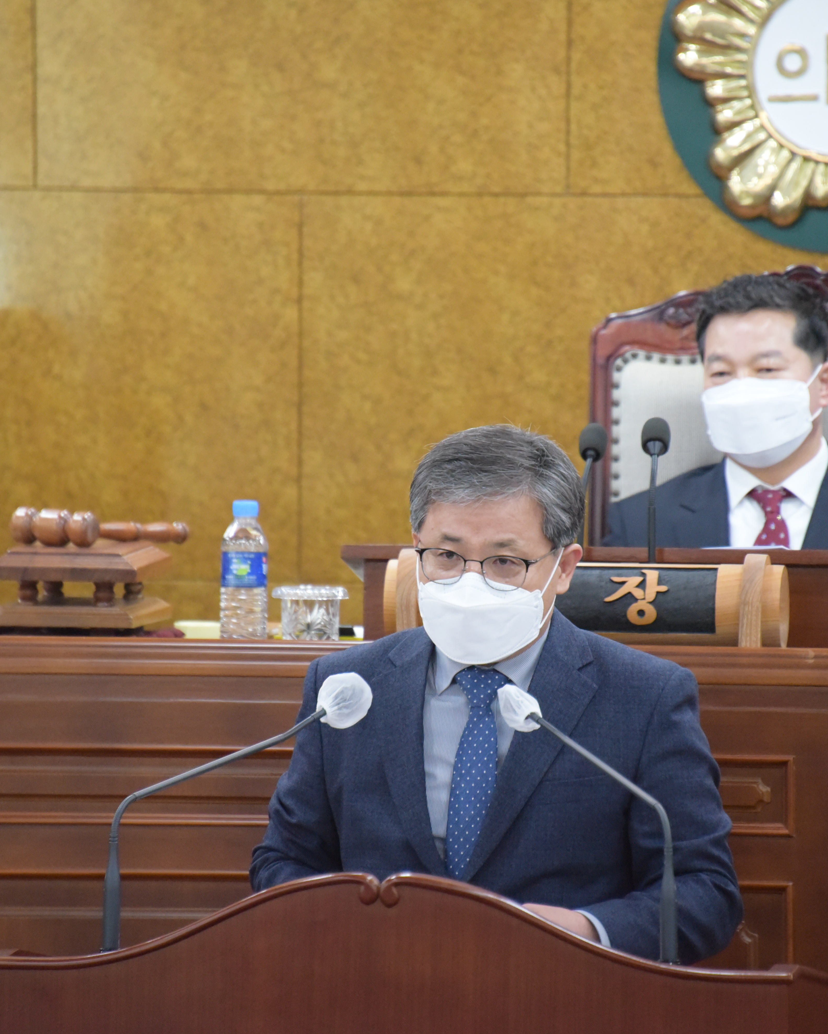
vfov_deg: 4.6
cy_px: 515
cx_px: 421
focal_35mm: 425
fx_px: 13018
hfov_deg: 3.6
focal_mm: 300
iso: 7200
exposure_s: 1/400
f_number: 5.6
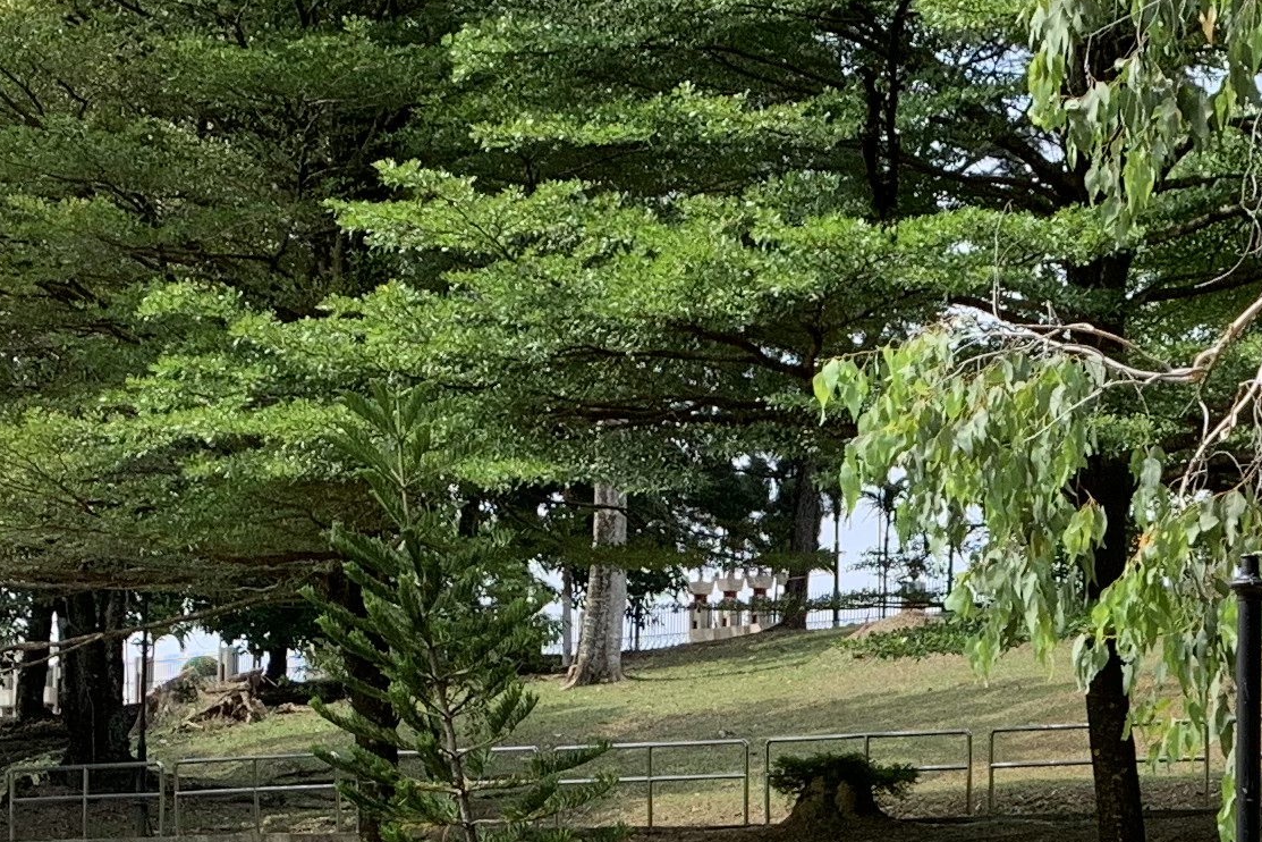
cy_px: 1221
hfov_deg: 20.2
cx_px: 1229
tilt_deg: -1.0
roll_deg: -2.5
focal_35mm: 98
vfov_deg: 13.3
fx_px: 3435
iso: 25
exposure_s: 1/716
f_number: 1.8
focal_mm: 4.25
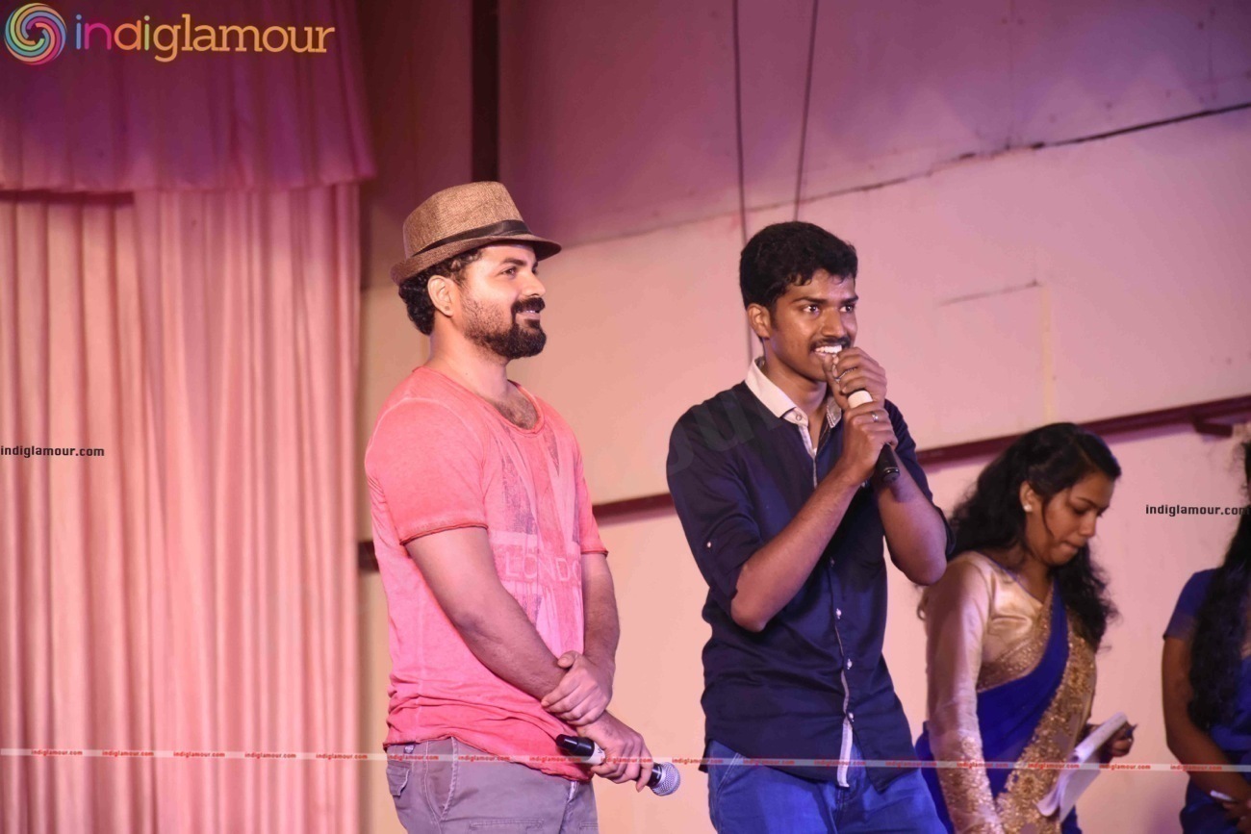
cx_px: 626
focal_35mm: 195
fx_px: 6777
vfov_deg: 7.0
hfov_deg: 10.5
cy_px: 417
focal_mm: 130
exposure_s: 1/125
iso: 1250
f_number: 5.6
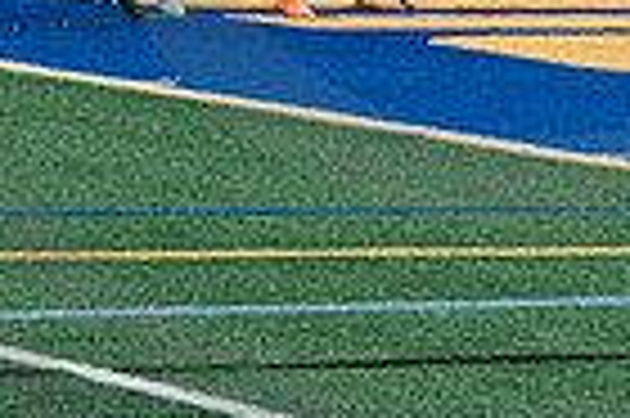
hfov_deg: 3.7
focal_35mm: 560
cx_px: -36
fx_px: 9788
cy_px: -118
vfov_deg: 2.4
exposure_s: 1/1600
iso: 640
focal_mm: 70
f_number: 5.6
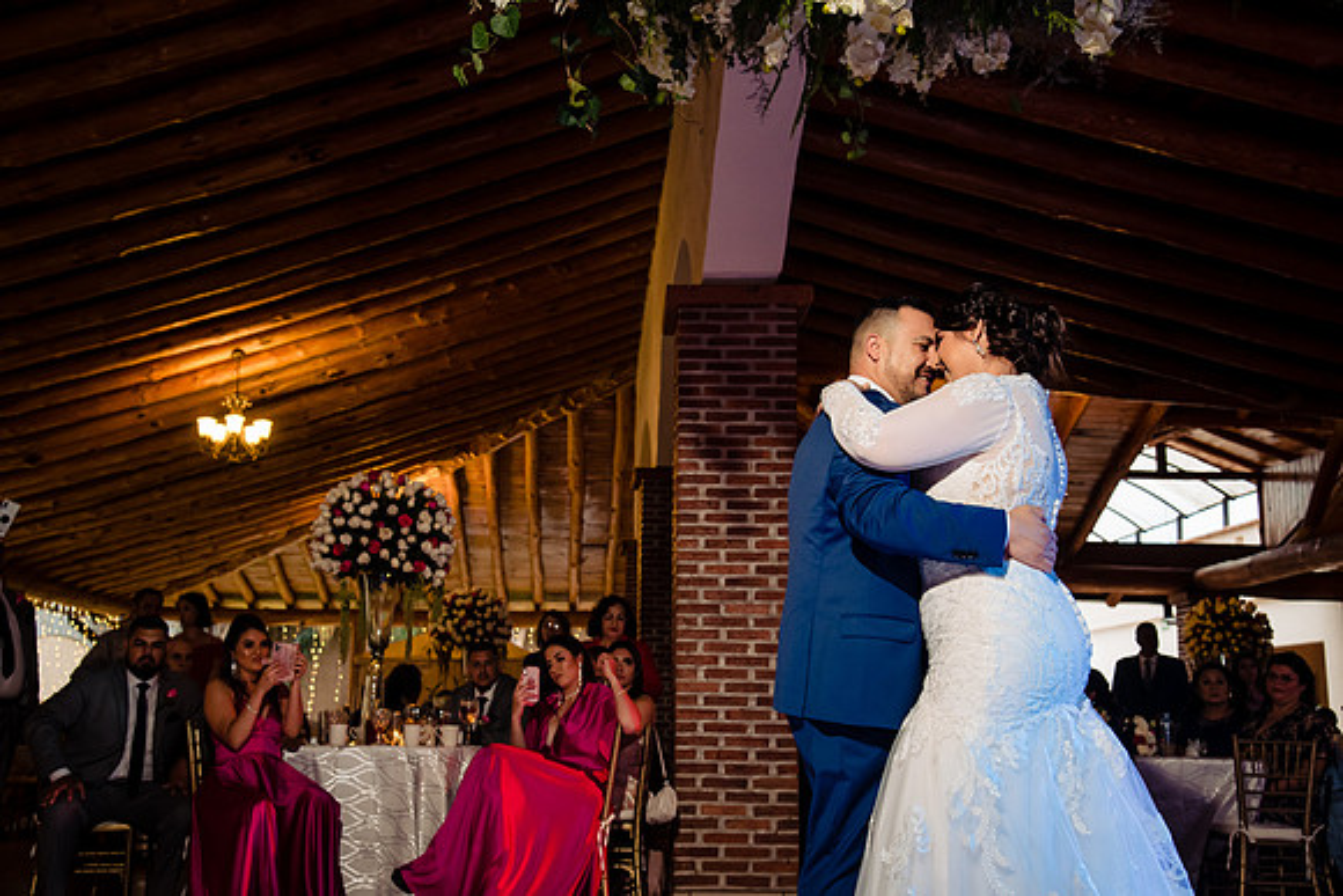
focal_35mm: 40
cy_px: 448
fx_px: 1493
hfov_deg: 48.4
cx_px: 672
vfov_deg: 33.4
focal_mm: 40
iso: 2000
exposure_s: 1/100
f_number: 6.3
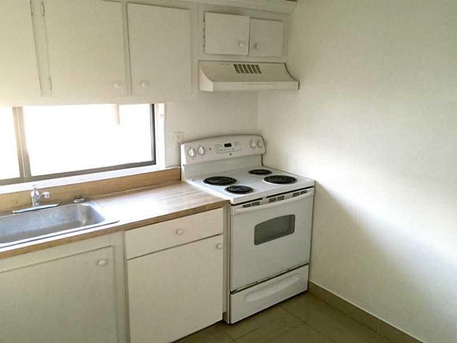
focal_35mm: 29
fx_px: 383
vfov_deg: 48.2
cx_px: 228
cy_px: 172
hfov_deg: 61.7
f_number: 2.2
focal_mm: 4.15
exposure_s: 1/30
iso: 40
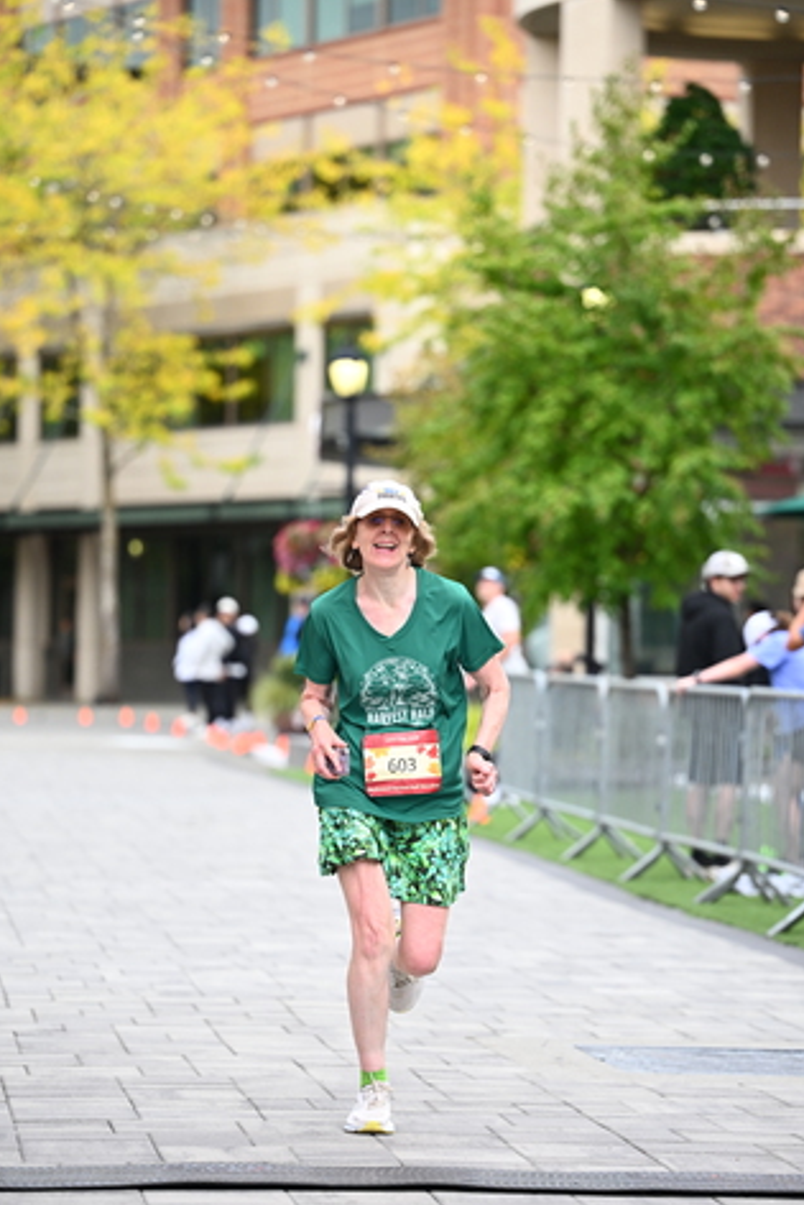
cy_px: 666
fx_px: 4485
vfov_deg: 15.3
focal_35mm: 134
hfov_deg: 10.2
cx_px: 435
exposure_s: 1/1600
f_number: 2.8
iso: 640
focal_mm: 115
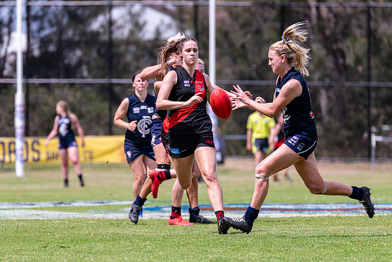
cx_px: 162
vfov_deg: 3.3
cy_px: 138
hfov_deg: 5.0
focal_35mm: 414
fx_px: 4506
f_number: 6.3
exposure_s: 1/2500
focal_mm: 350
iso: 800
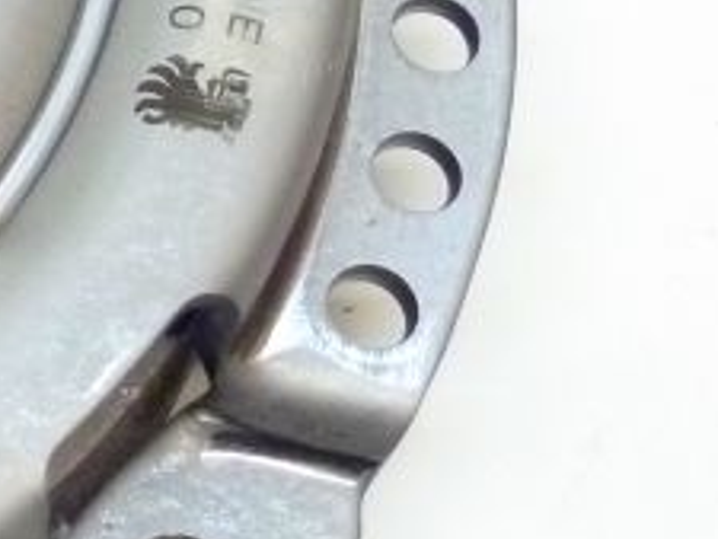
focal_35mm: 145
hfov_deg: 12.3
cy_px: 38
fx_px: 3009
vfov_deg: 10.2
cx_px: -630
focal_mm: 5.7
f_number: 3.5
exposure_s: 1/20
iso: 400
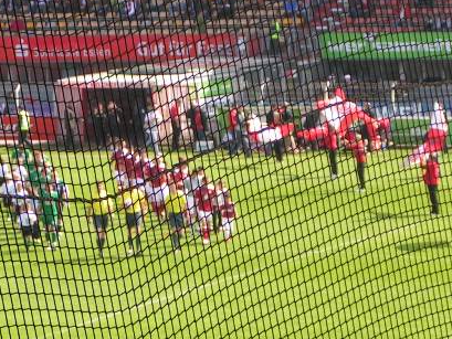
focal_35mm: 223
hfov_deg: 8.9
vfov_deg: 6.7
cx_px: 151
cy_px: 87
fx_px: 2913
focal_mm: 17.4
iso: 50
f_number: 3.5
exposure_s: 1/320
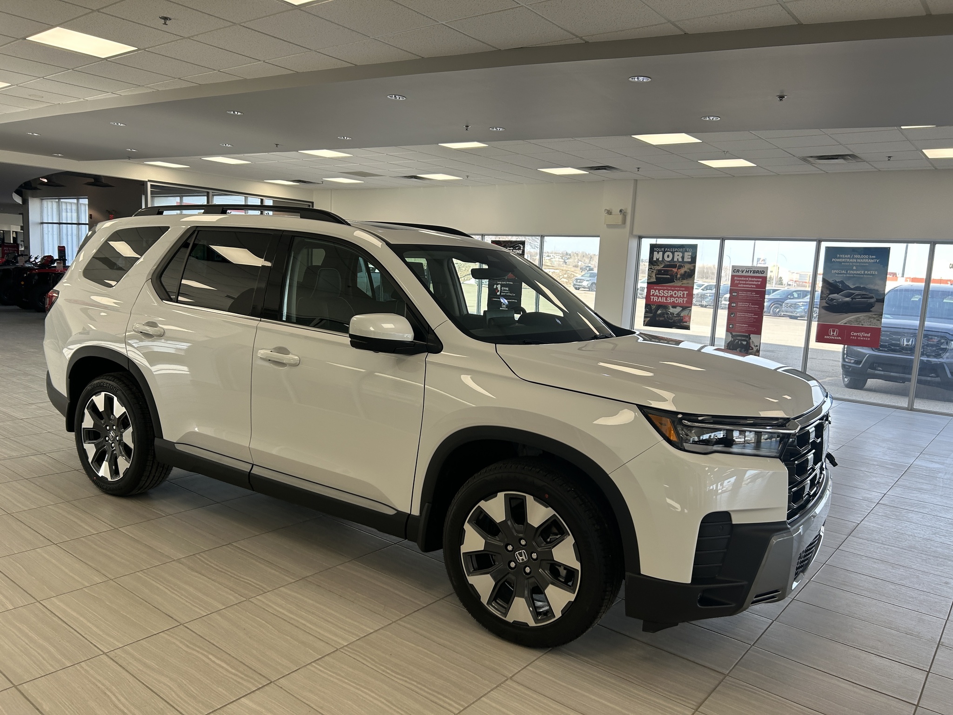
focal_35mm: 26
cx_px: 476
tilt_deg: -5.4
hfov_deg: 67.3
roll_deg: -1.7
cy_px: 358
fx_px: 716
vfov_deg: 53.1
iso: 50
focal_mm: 5.7
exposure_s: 1/318
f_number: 1.5
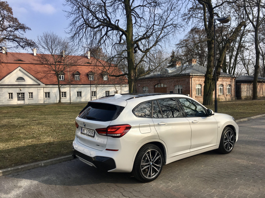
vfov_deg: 48.2
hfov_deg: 61.7
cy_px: 99
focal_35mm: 29
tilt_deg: -2.2
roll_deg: +2.1
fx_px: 222
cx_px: 132
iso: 25
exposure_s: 1/1183
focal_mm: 4.15
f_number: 2.2
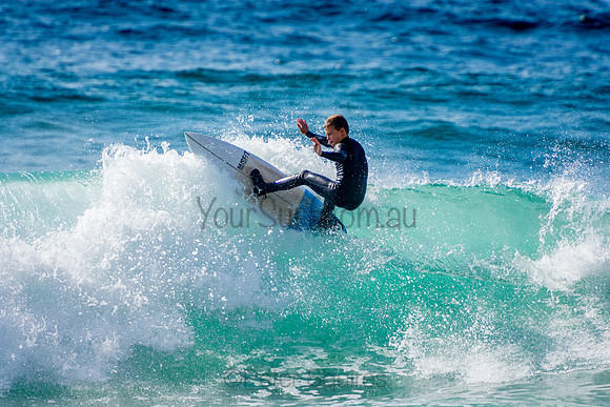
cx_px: 305
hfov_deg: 3.4
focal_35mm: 600
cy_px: 204
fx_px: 10169
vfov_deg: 2.3
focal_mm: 400
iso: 250
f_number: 5.6
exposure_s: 1/2000
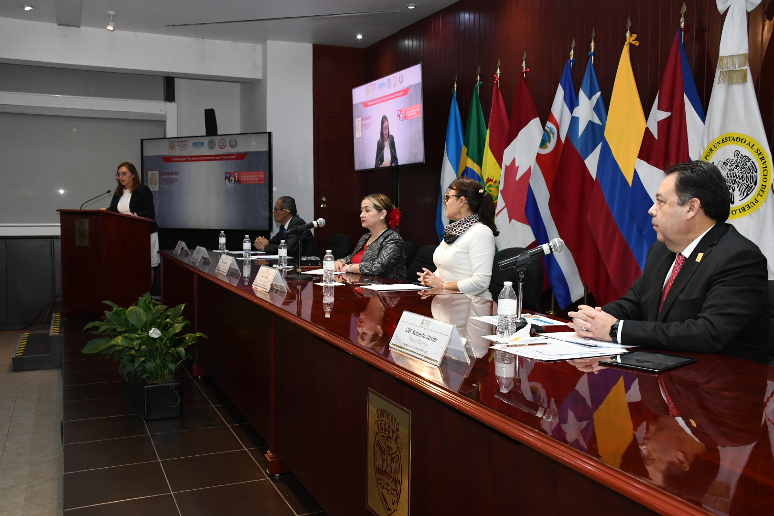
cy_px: 258
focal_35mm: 33
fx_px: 709
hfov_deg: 57.2
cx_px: 387
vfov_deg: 40.0
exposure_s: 1/125
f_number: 6.3
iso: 2500
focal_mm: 22
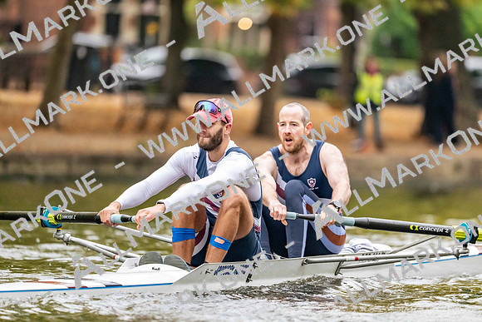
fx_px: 5357
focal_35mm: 400
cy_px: 161
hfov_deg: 5.2
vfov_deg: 3.4
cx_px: 241
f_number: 4.5
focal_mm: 400
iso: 5600
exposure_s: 1/2000
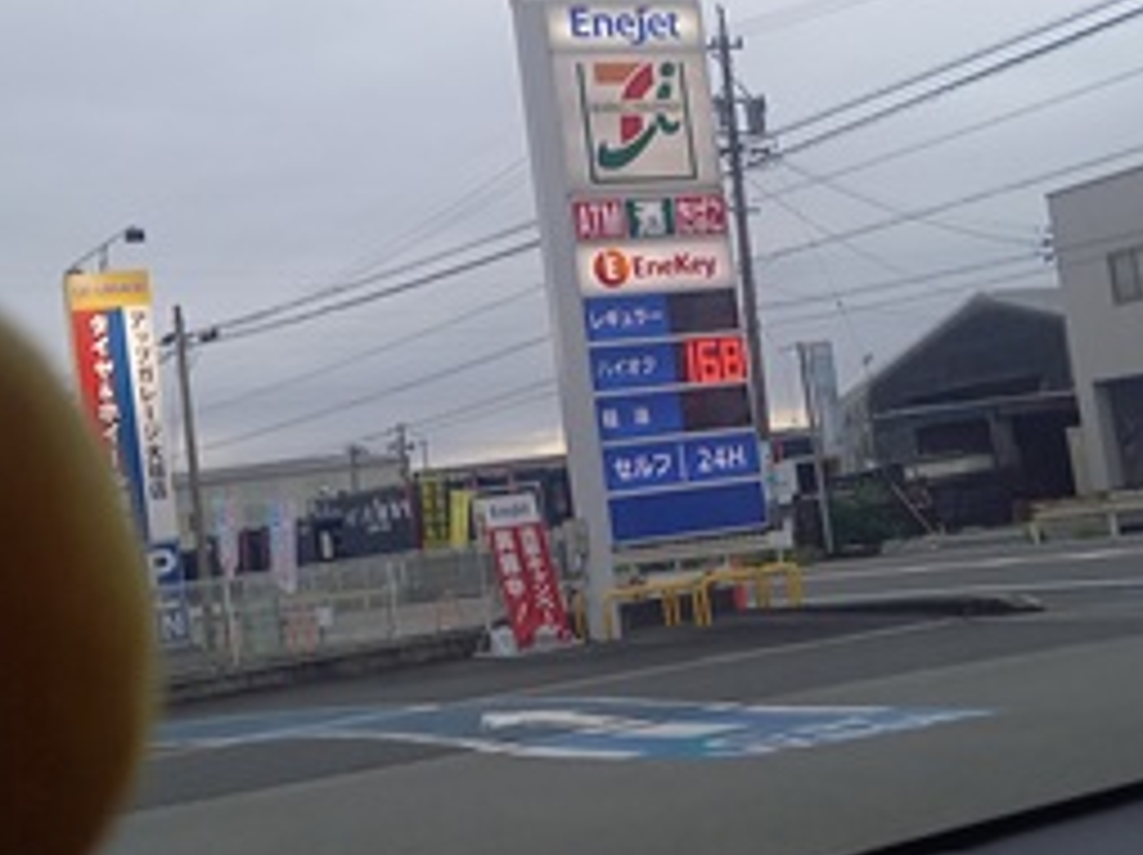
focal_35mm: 63
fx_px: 2078
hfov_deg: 30.7
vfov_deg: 23.2
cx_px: 639
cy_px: 338
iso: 100
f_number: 1.8
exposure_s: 1/120
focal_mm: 4.65
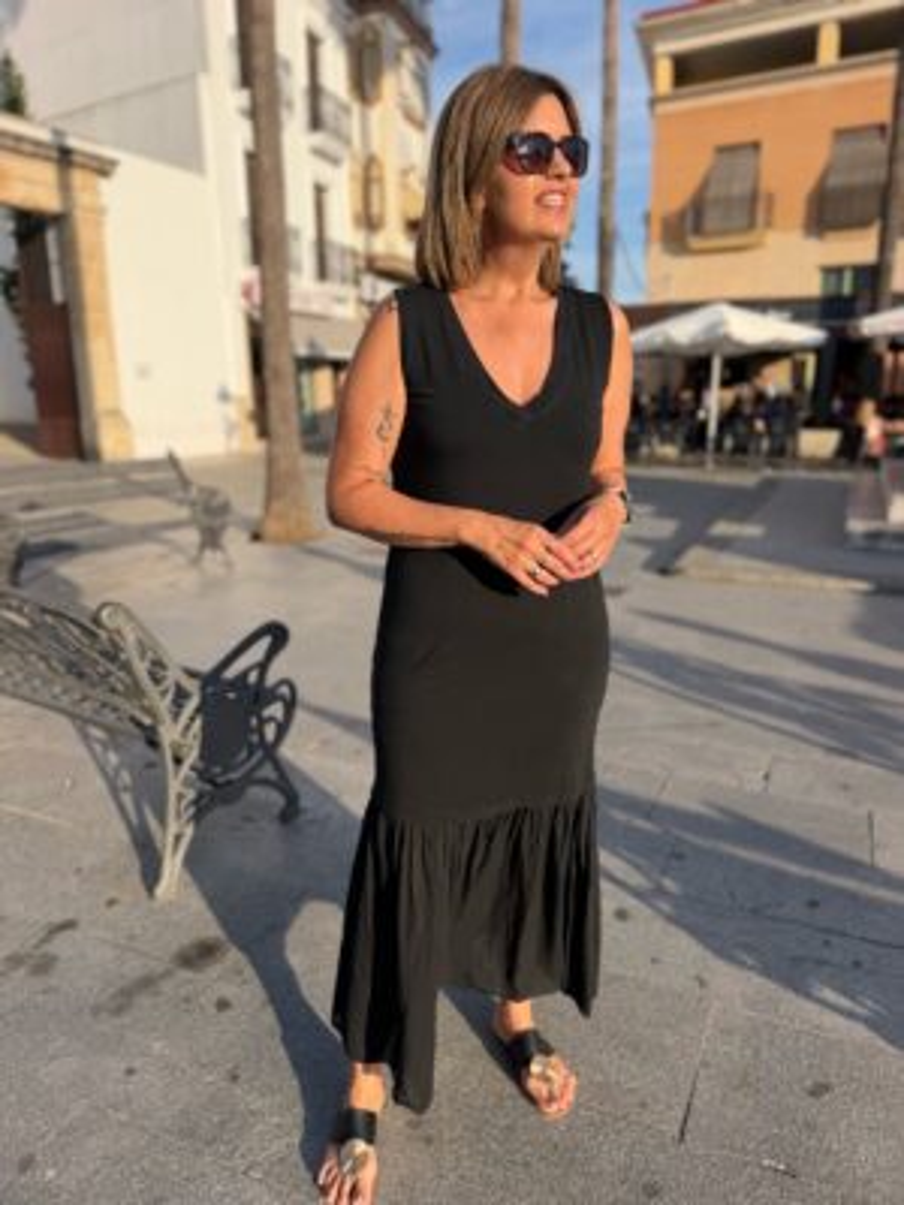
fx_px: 836
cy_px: 602
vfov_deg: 71.6
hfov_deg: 56.8
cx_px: 452
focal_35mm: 24
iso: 80
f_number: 1.78
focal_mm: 6.76
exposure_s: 1/2801
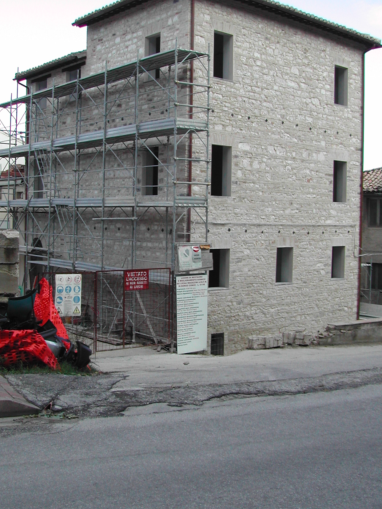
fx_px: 692
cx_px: 173
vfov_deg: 40.4
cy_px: 232
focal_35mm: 47
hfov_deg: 30.9
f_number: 2.8
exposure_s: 1/467
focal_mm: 8
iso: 100
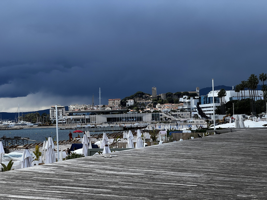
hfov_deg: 25.3
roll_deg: +2.0
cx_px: 134
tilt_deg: +2.6
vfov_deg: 19.1
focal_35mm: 77
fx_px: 594
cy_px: 100
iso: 32
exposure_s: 1/536
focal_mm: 9
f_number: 2.8
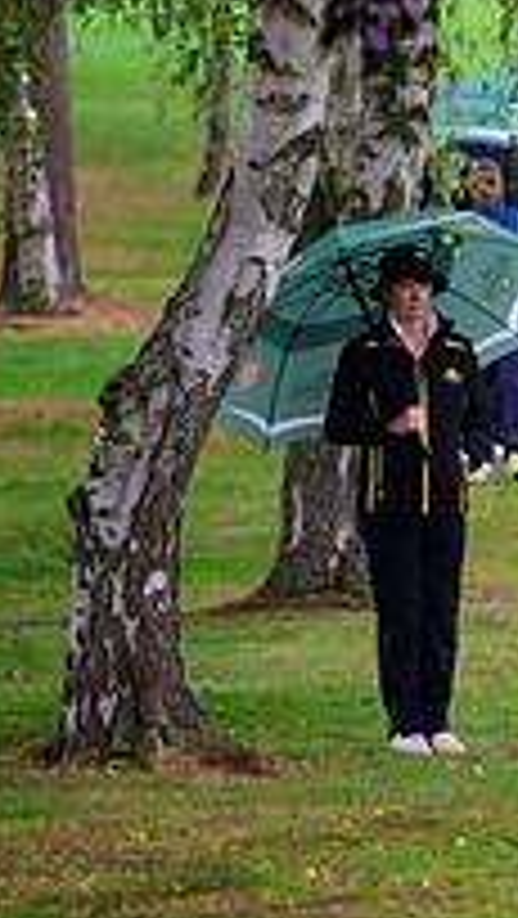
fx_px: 14554
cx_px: 1252
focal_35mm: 597
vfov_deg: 3.6
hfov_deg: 2.0
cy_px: 245
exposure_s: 1/1600
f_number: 2.8
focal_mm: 200
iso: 1250
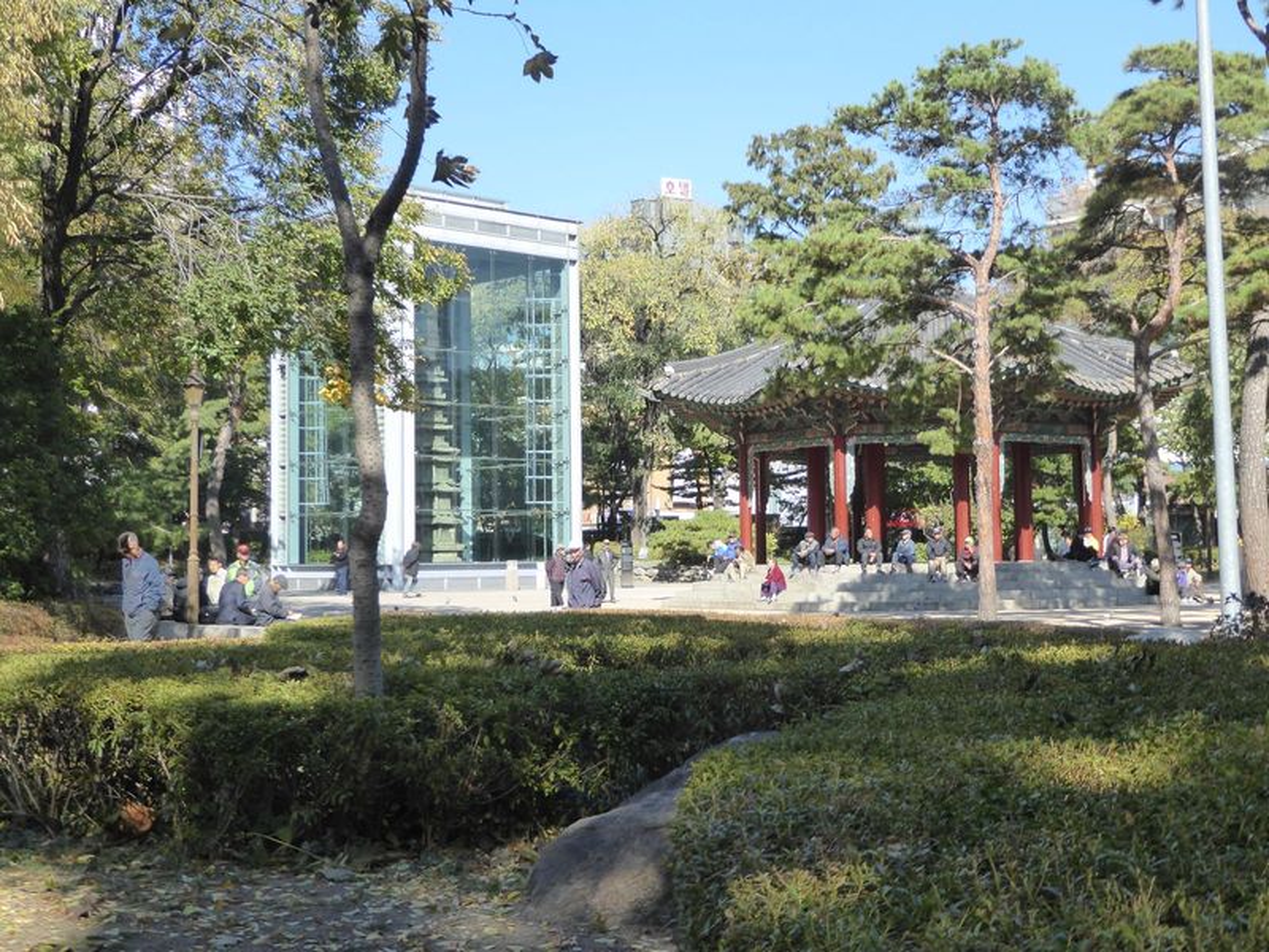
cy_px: 476
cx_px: 634
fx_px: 1796
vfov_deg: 29.7
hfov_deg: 38.9
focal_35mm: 49
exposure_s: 1/320
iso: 160
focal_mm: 8.4
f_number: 4
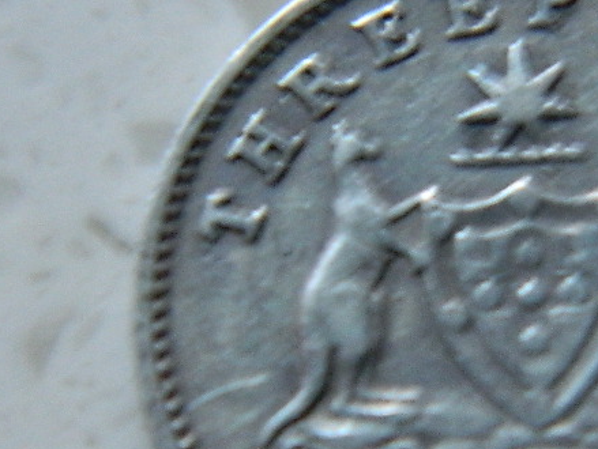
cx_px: 485
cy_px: 337
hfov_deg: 8.2
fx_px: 4149
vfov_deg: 6.2
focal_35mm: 240
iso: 400
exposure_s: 1/15
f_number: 4.5
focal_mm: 18.6
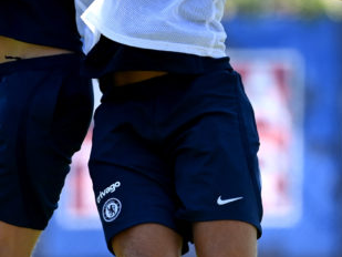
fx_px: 12592
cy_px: -40
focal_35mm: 1274
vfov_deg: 1.2
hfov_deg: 1.6
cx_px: 53
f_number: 5
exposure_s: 1/1250
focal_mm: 400
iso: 500
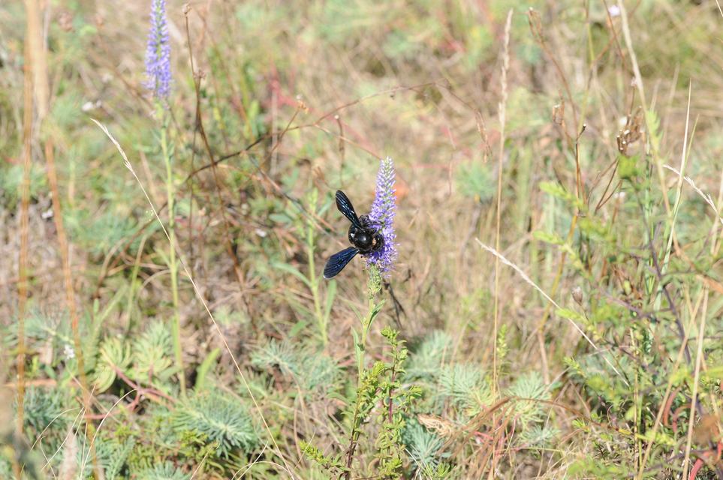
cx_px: 362
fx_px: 3160
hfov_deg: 13.1
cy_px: 240
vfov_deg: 8.7
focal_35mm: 158
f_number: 10
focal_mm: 105
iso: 400
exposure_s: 1/400
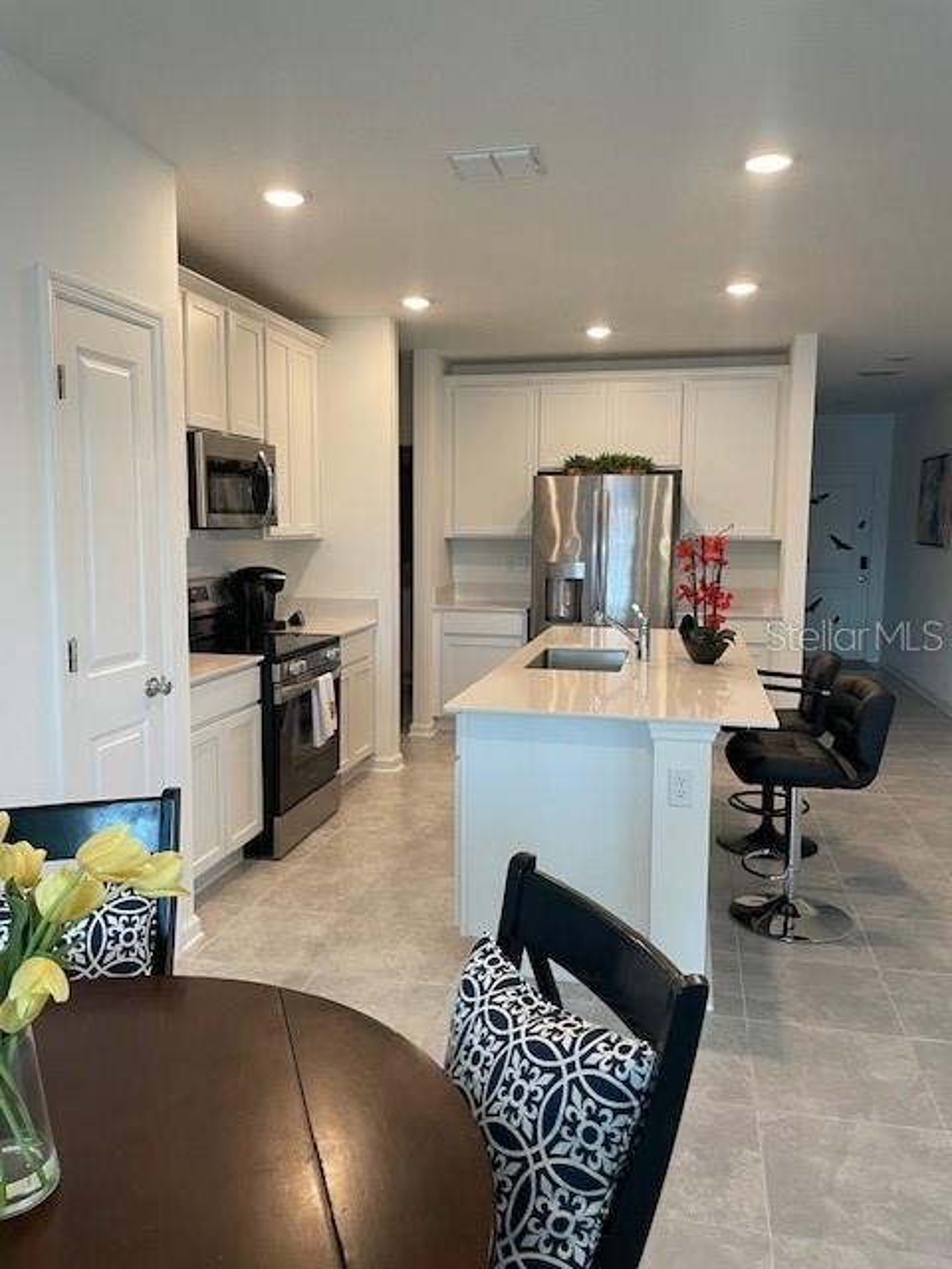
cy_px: 634
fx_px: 953
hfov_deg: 53.1
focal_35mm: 26
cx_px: 476
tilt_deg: -5.7
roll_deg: +0.7
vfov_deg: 67.3
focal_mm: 4.2
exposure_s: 1/60
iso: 100
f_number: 1.6
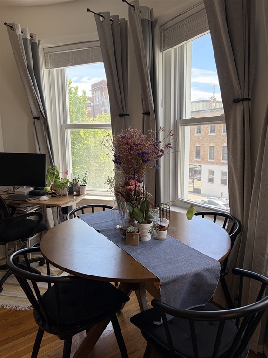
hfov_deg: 53.1
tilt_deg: -8.4
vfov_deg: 67.3
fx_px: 268
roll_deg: +1.1
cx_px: 134
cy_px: 179
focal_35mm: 26
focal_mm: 5.96
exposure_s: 1/453
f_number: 1.6
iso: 64
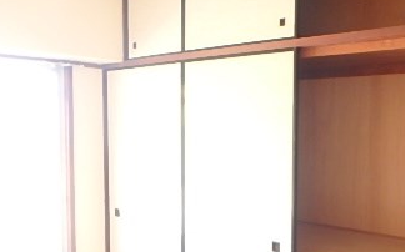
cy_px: 166
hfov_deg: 44.0
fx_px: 485
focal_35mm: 44
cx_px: 298
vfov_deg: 29.0
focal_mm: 3.7
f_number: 3.5
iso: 400
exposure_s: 1/30
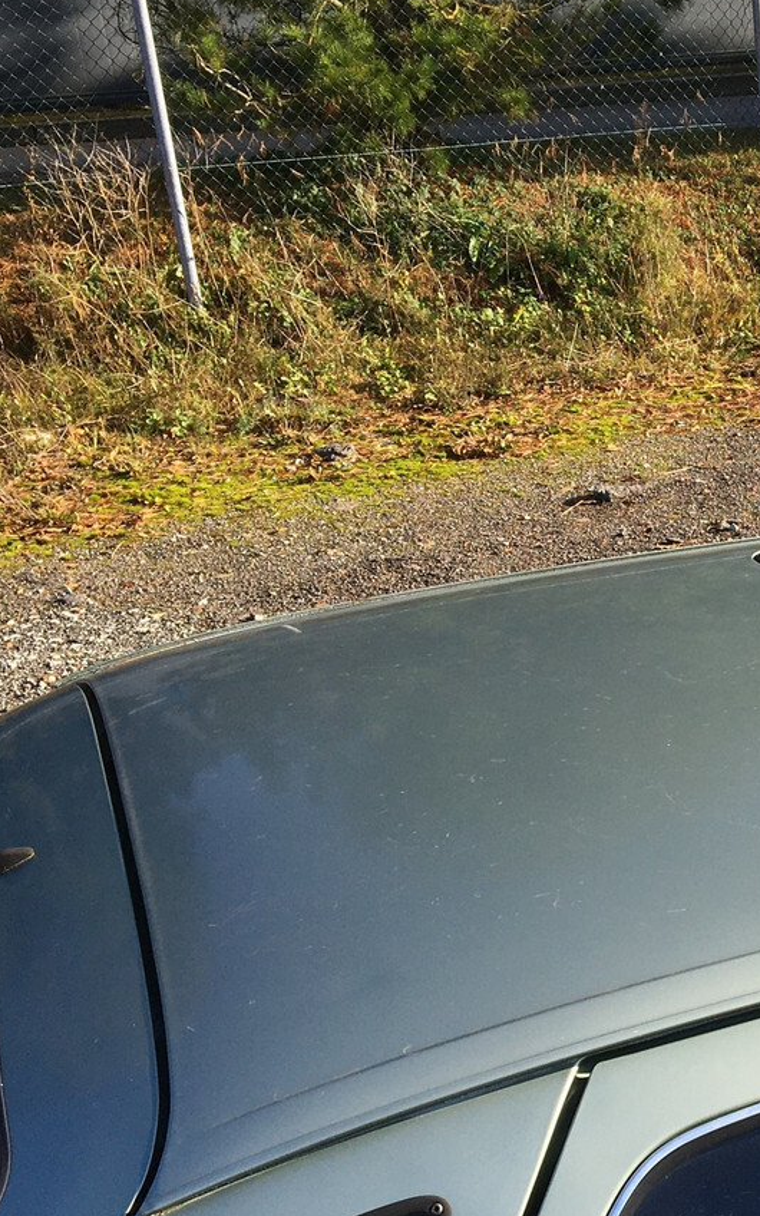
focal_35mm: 58
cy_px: 727
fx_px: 1922
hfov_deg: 20.6
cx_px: 961
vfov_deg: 35.0
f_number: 2.2
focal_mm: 4.15
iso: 25
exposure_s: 1/845
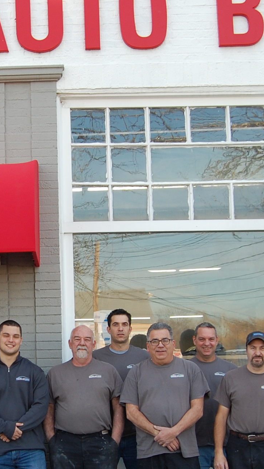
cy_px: 302
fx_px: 995
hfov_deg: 14.9
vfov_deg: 26.4
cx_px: 16
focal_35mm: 80
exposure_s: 1/125
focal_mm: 22
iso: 250
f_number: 5.6
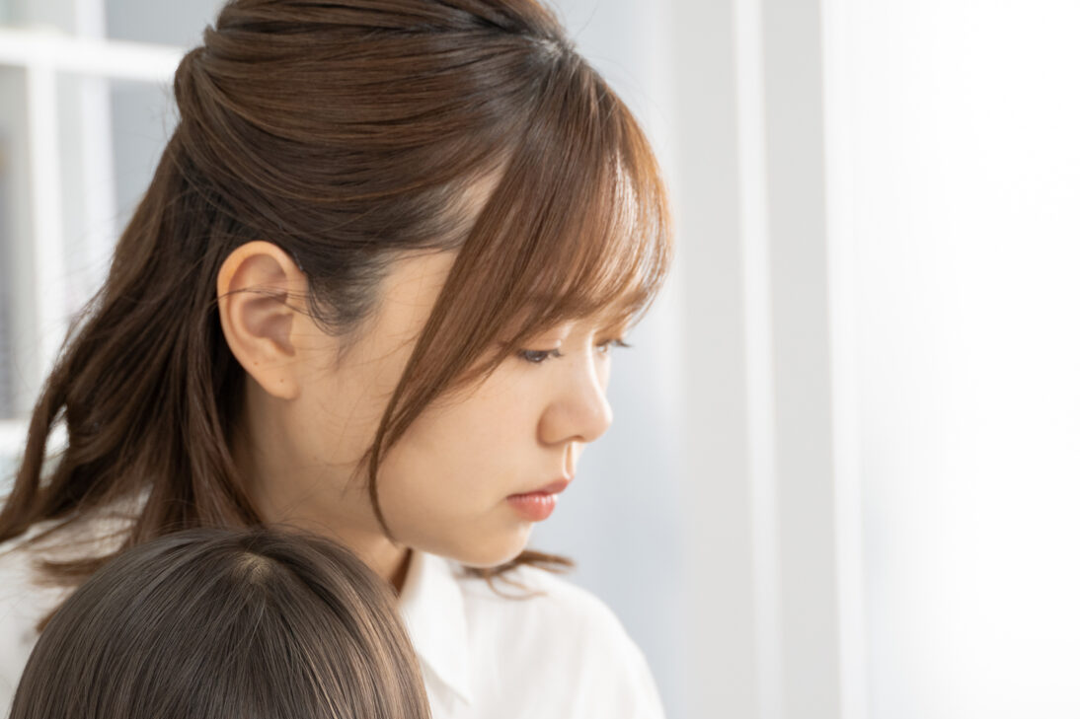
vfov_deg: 11.6
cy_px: 700
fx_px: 3509
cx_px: 624
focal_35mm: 117
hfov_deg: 17.5
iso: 200
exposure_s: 1/125
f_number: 2.8
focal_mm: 50
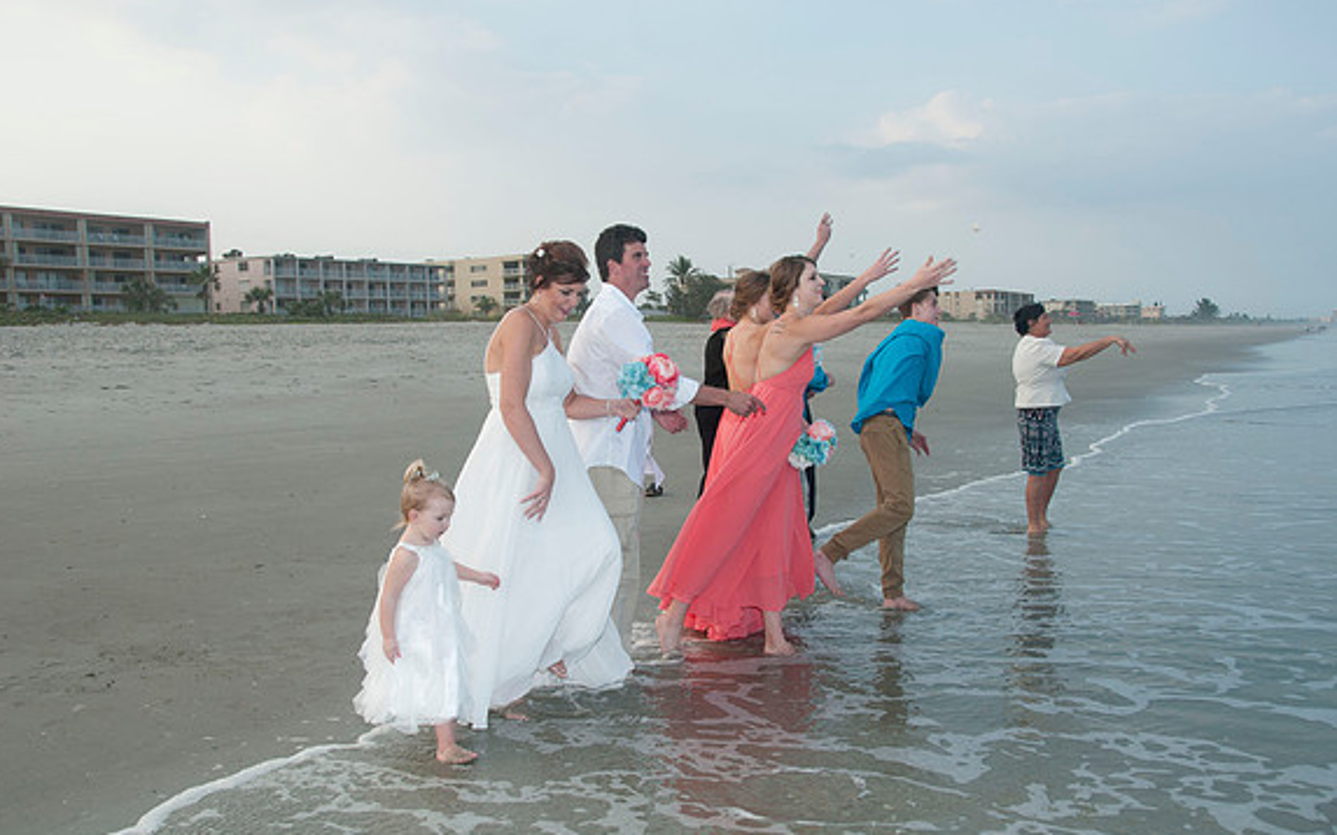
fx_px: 1239
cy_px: 435
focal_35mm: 34
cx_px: 665
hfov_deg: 56.7
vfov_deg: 37.3
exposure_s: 1/250
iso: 100
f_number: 7.1
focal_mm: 22
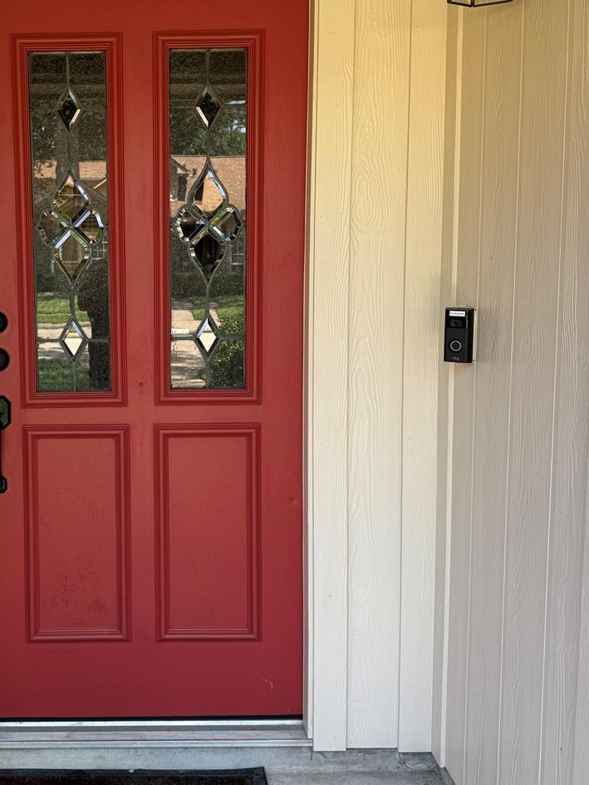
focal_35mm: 39
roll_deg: +1.0
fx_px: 885
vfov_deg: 47.7
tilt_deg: -5.5
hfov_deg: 35.8
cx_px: 133
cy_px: 329
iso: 64
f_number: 1.78
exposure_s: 1/226
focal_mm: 6.76
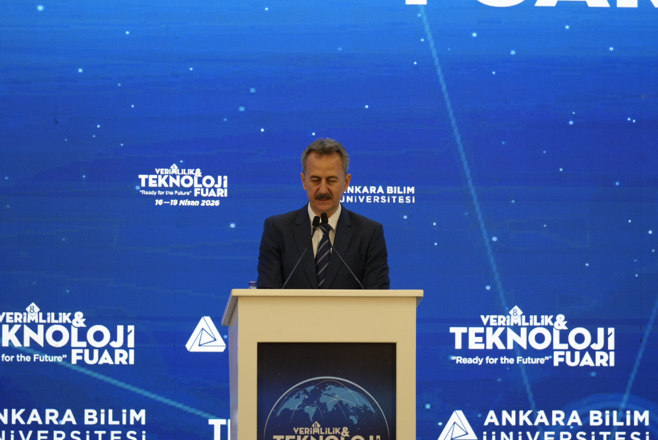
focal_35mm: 200
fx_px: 3658
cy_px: 220
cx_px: 329
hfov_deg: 10.3
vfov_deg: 6.9
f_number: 4
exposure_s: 1/200
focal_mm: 200
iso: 2000
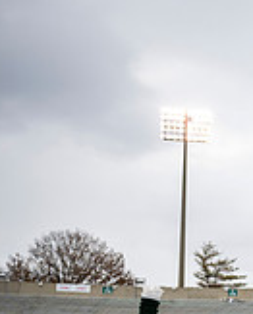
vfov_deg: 22.4
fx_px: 747
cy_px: 348
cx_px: 547
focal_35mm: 80
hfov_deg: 14.7
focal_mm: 24
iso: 100
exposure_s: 1/500
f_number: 2.8
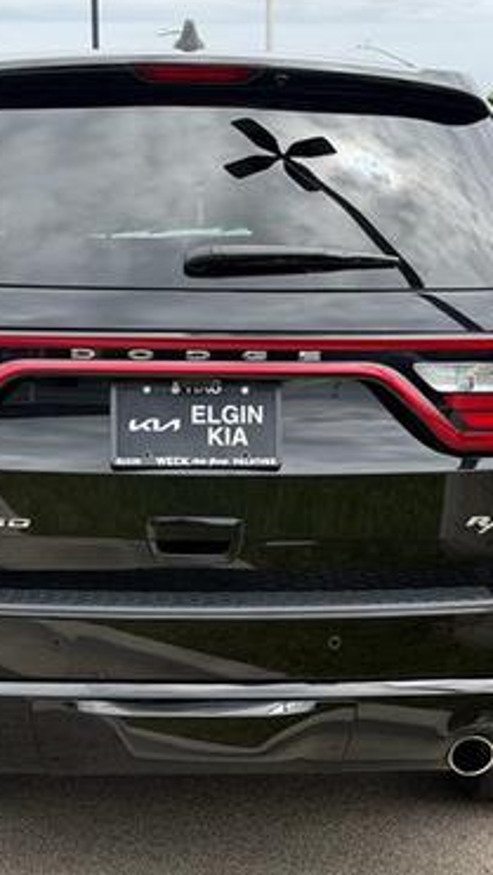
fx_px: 1648
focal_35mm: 71
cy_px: 432
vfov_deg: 29.7
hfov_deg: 17.0
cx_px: 201
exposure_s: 1/1715
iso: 80
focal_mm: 6.76
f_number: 1.78
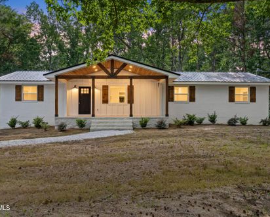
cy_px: 108
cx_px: 127
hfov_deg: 54.2
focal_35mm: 33
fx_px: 264
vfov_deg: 44.6
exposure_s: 1/100
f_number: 5.6
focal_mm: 29
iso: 160
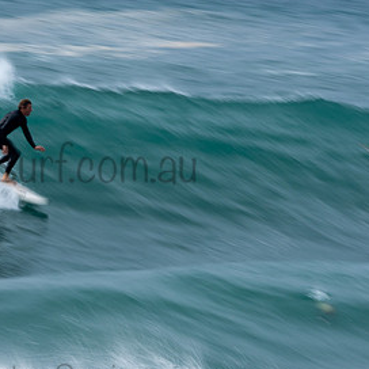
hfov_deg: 1.3
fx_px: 16378
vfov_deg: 1.3
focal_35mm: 1358
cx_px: 53
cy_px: 151
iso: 100
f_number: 22
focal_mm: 500
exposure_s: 1/20
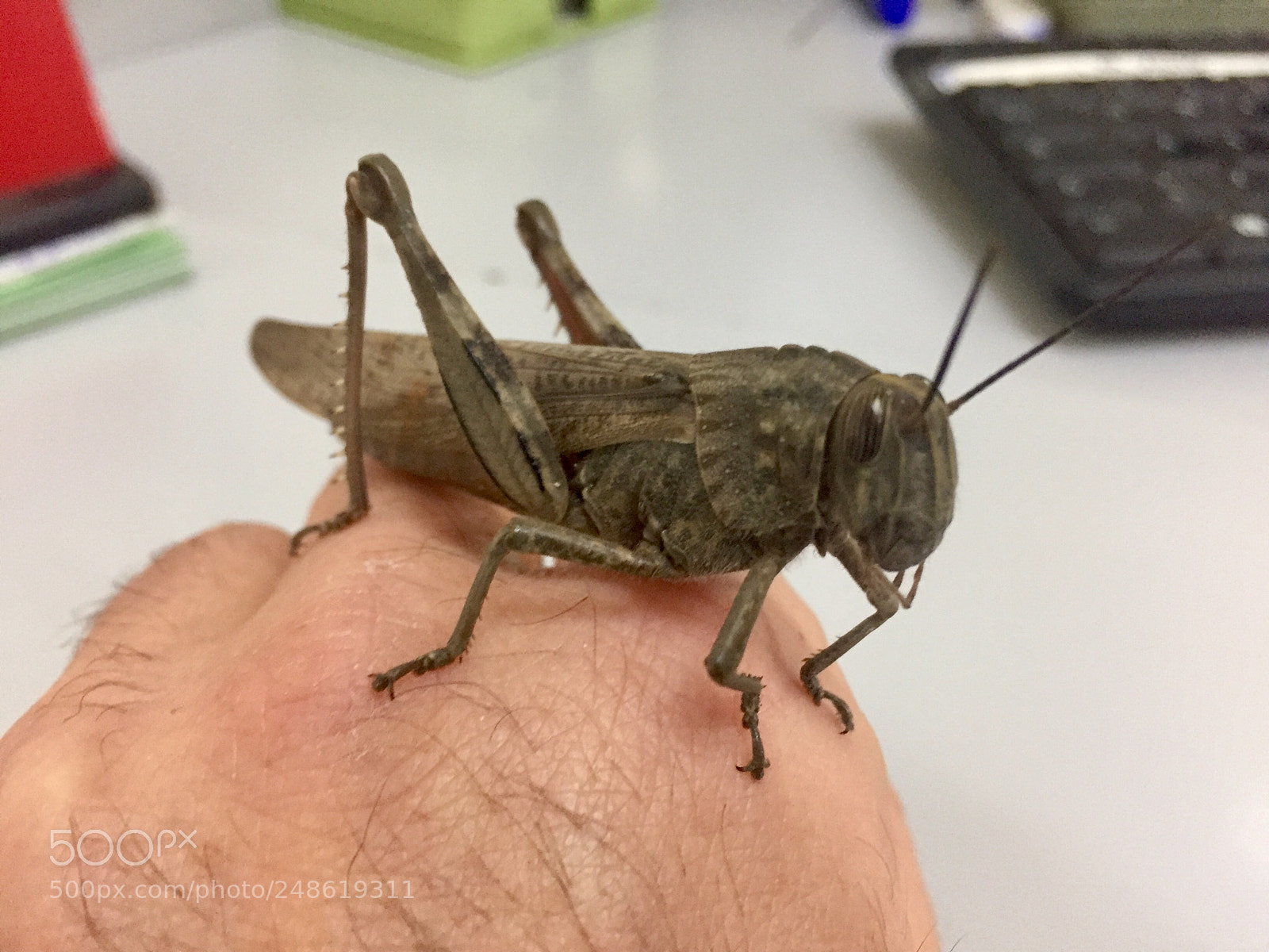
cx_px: 634
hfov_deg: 61.7
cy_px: 476
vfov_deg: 48.2
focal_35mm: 29
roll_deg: +0.1
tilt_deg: -37.5
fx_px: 1063
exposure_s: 1/33
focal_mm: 4.15
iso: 200
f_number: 2.2
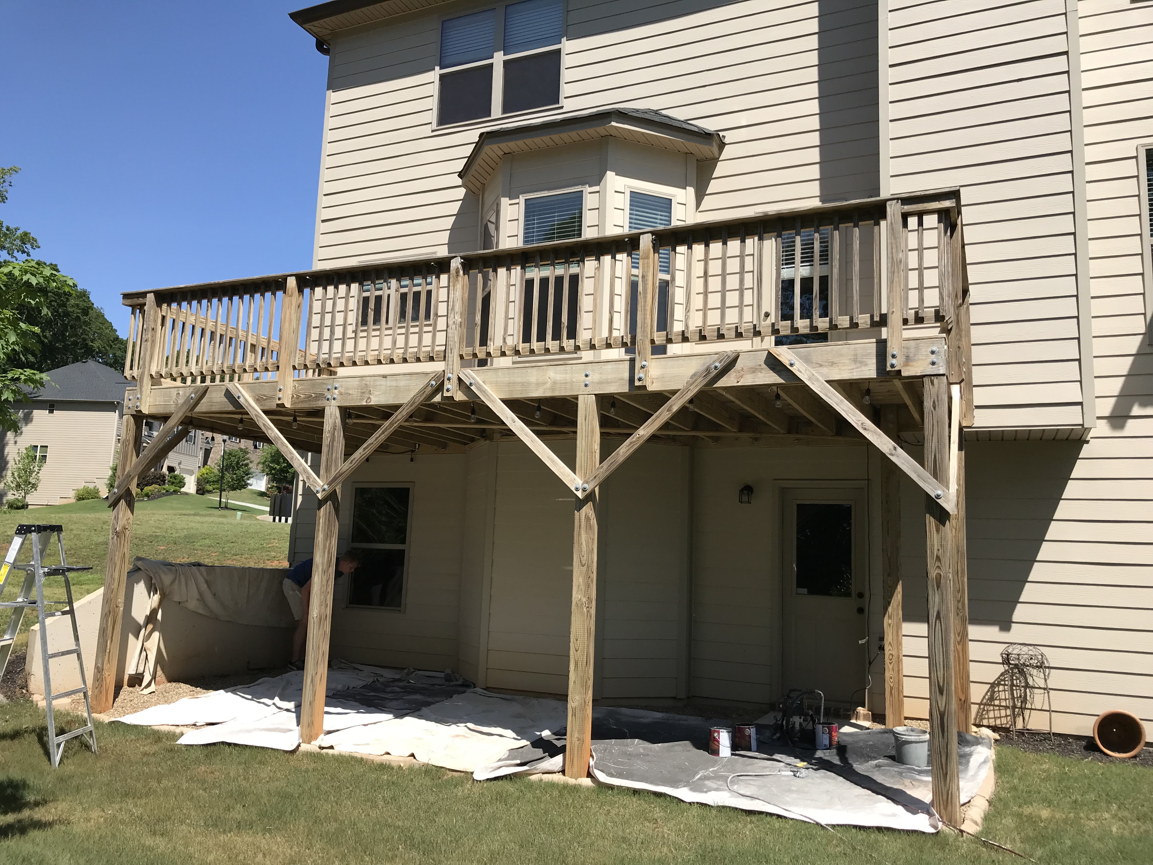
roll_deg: -2.6
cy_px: 432
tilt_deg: +10.3
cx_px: 576
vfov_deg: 49.7
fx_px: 933
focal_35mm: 28
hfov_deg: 63.4
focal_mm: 3.99
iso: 20
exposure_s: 1/2037
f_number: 1.8
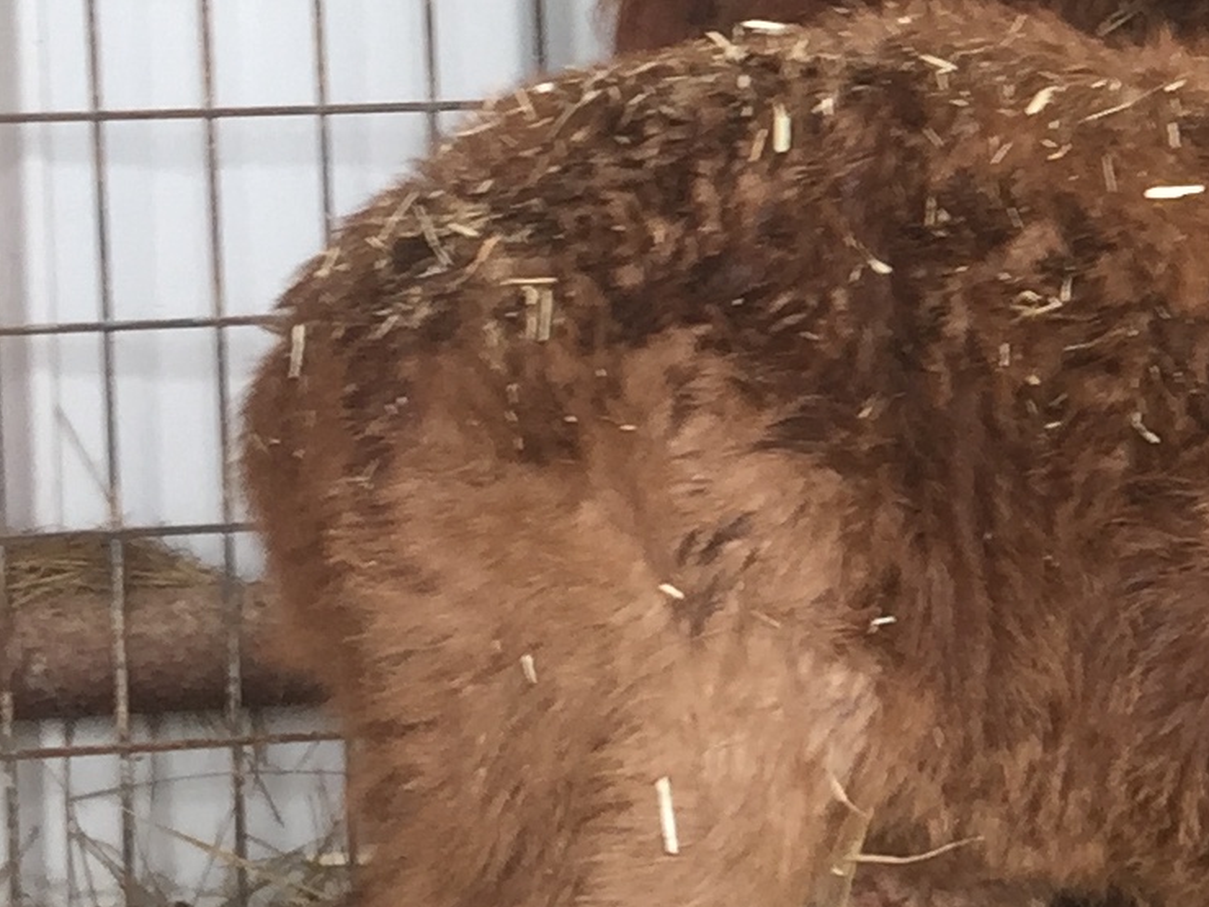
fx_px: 4471
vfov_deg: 11.5
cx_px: 2006
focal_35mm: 128
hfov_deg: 14.1
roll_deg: -0.6
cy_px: 193
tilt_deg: -4.7
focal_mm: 4.15
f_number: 2.2
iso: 32
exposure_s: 1/60
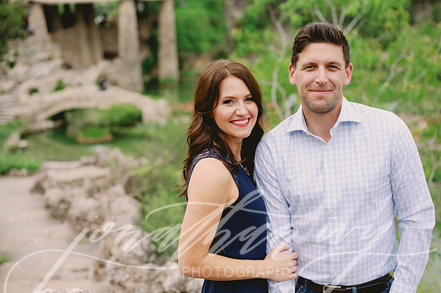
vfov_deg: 27.0
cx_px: 220
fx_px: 612
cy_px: 146
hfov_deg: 39.6
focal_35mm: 50
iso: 400
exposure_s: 1/1000
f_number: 2.5
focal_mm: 50
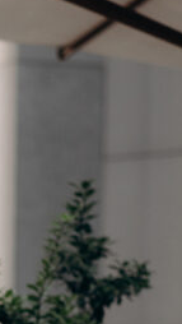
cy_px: 532
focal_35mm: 359
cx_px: -192
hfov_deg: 3.4
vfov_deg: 5.9
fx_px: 3078
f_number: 2.5
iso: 320
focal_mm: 85
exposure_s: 1/640
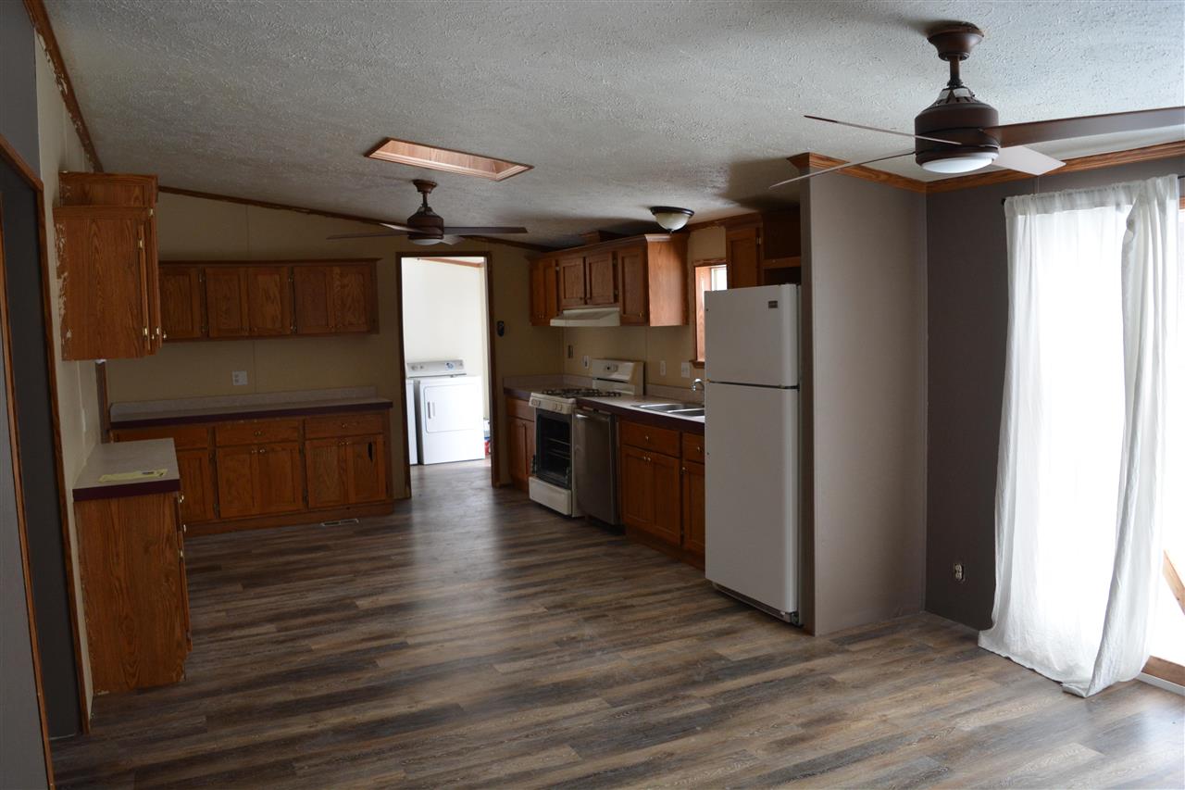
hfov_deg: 67.4
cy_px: 395
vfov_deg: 47.9
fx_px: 889
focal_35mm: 27
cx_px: 592
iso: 800
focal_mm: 18
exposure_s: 1/60
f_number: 4
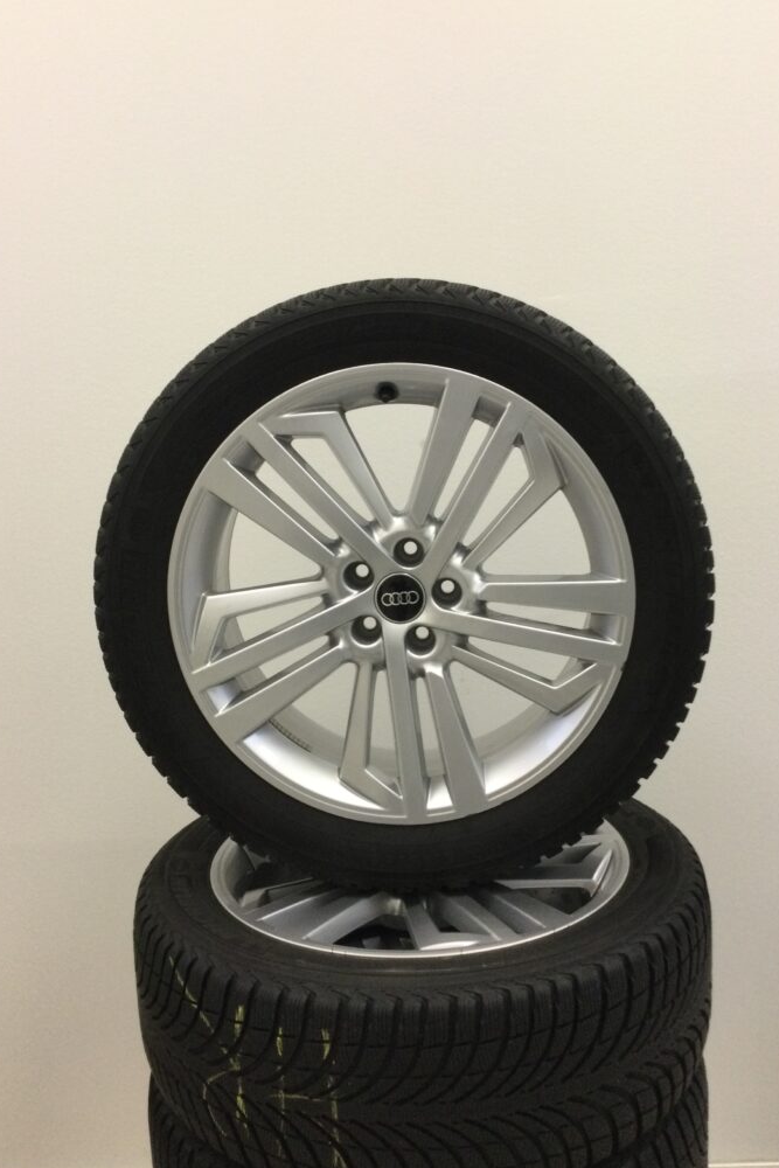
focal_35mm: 33
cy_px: 579
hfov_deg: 40.0
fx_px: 1071
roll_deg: +3.9
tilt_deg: -9.5
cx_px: 413
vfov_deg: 57.2
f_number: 2.4
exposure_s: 1/33
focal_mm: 3.3
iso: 125
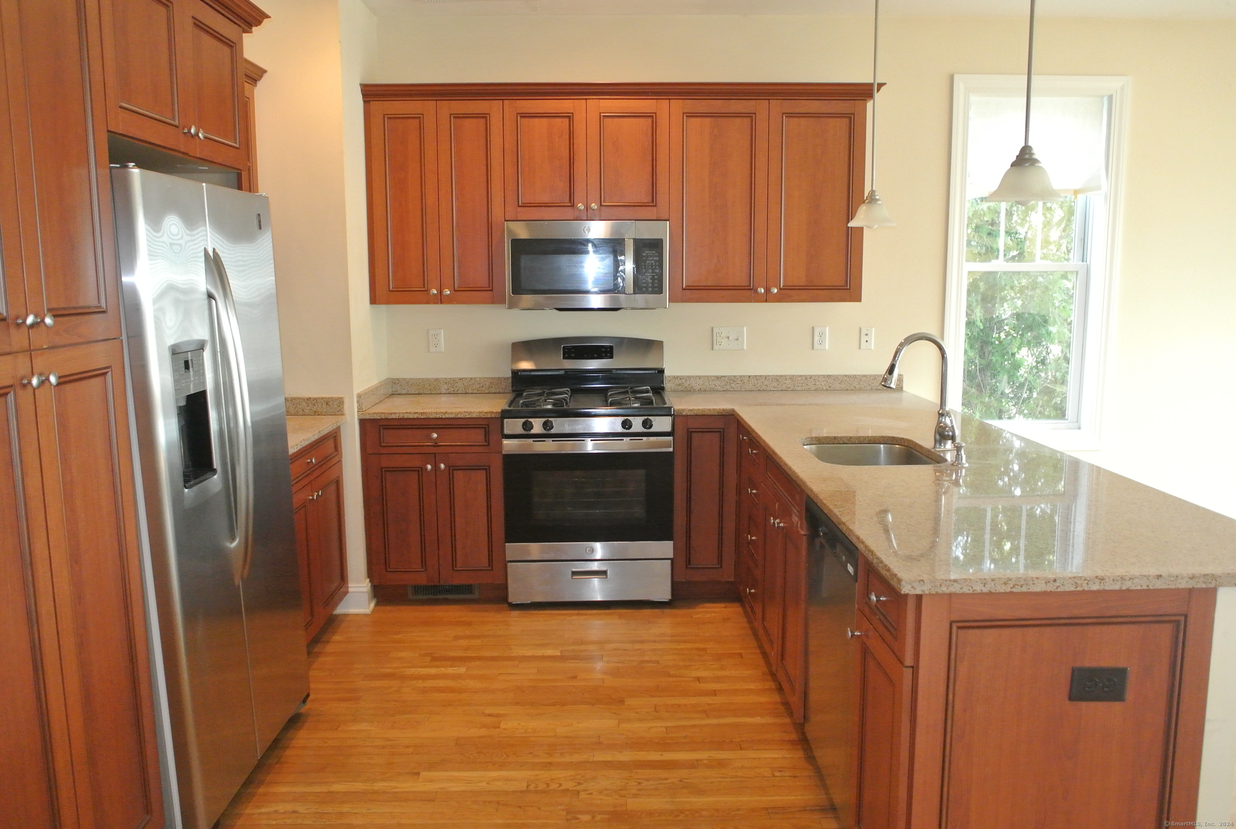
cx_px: 618
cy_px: 414
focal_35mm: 27
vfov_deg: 48.1
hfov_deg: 67.3
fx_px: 929
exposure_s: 1/60
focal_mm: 10
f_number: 2.8
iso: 900
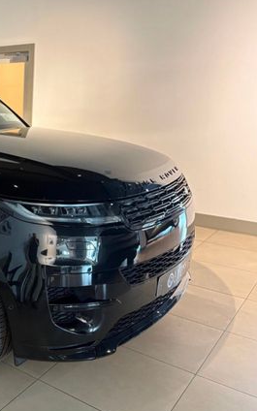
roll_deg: +0.5
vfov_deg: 50.4
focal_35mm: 39
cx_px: -33
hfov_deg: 29.2
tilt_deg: -14.5
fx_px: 437
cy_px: 208
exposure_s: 1/50
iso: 250
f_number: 1.6
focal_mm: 5.96
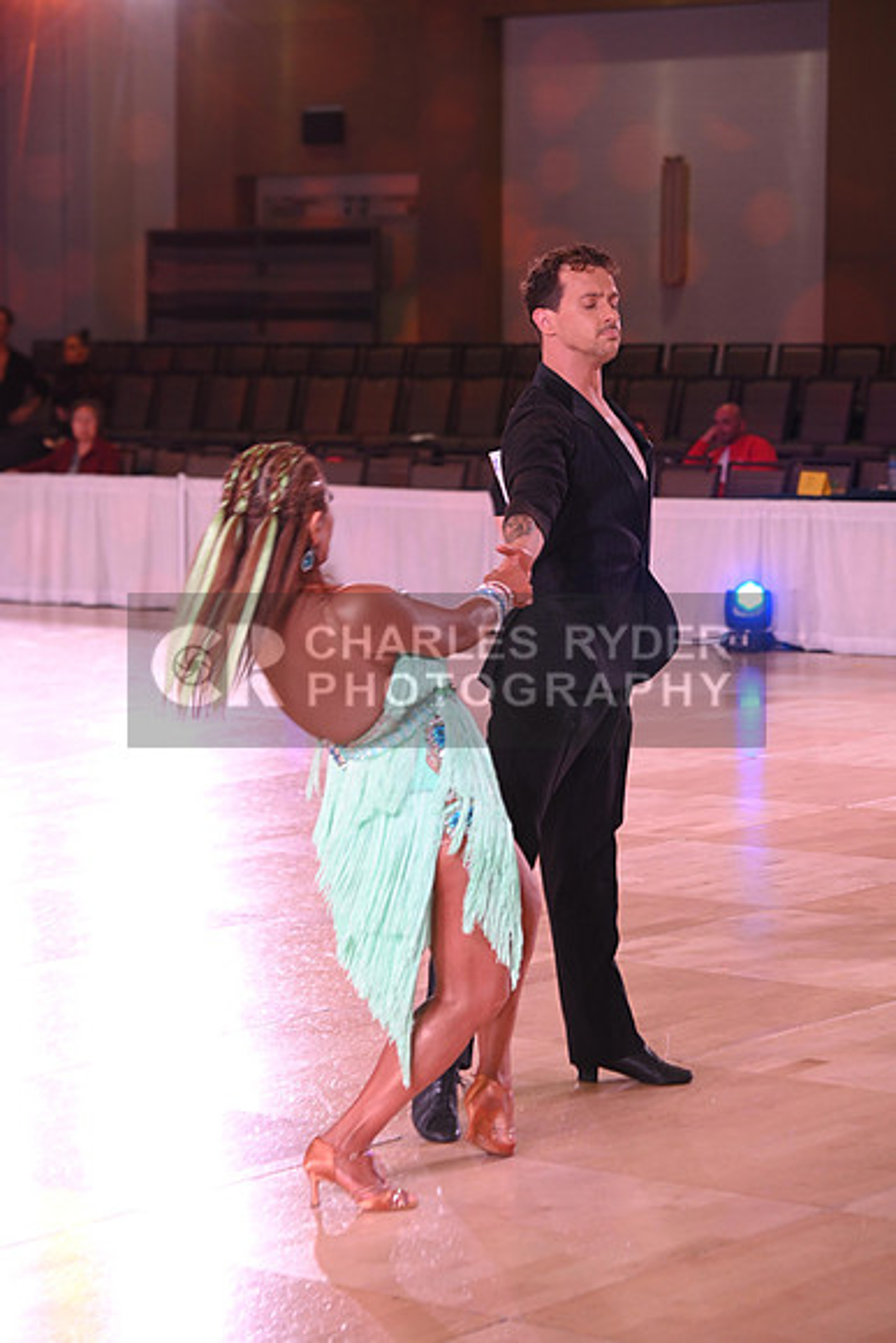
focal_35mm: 98
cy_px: 672
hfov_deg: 14.0
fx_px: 3656
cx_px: 448
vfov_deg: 20.8
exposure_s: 1/200
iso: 1000
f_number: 5.6
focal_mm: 98
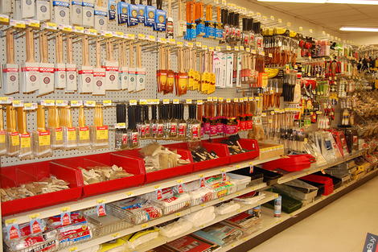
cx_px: 189
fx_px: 346
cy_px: 126
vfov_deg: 39.9
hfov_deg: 57.2
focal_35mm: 33
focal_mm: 22
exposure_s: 1/60
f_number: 3.8
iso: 400
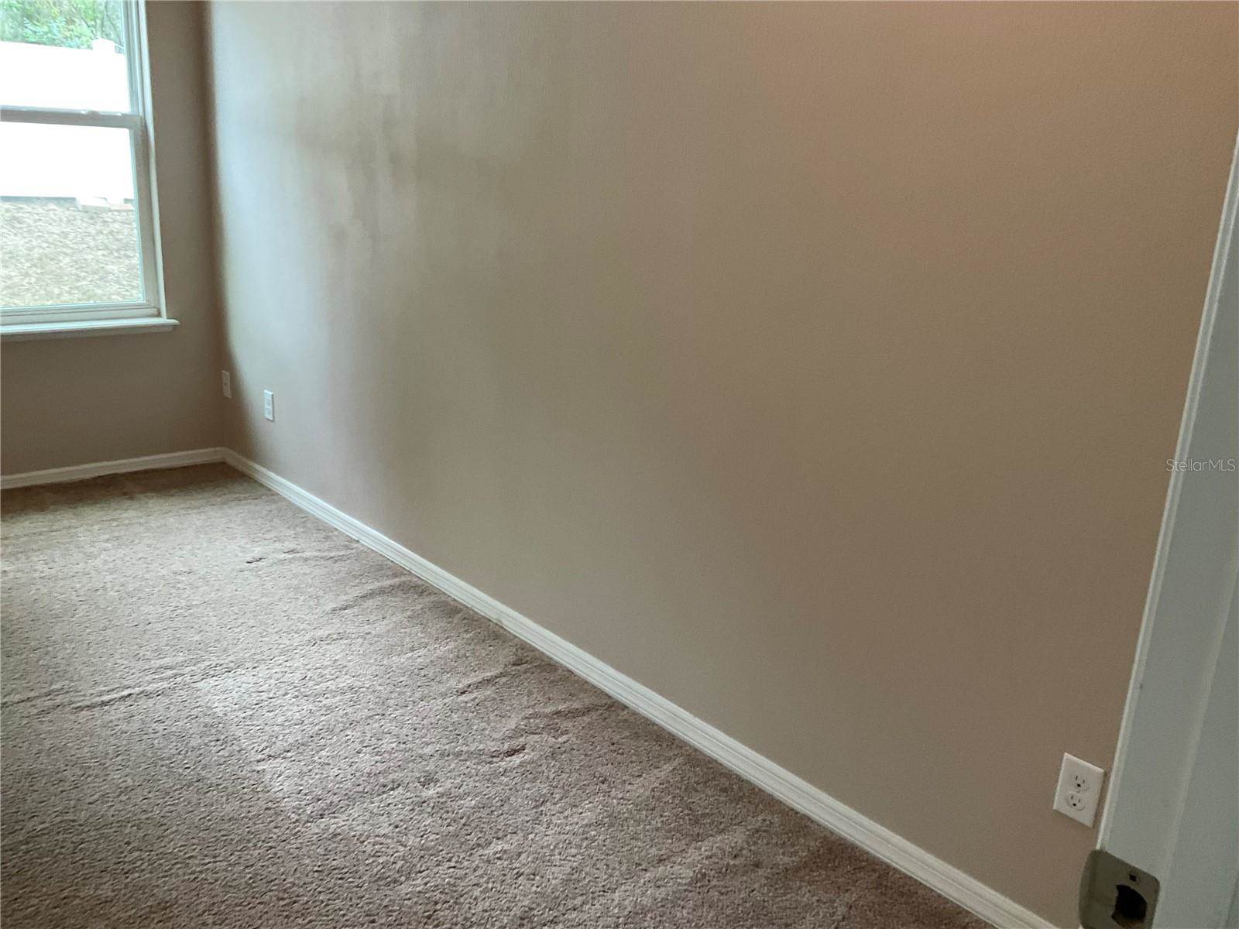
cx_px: 620
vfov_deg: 48.2
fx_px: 1038
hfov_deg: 61.7
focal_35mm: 29
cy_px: 464
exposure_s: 1/60
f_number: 1.8
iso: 125
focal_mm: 3
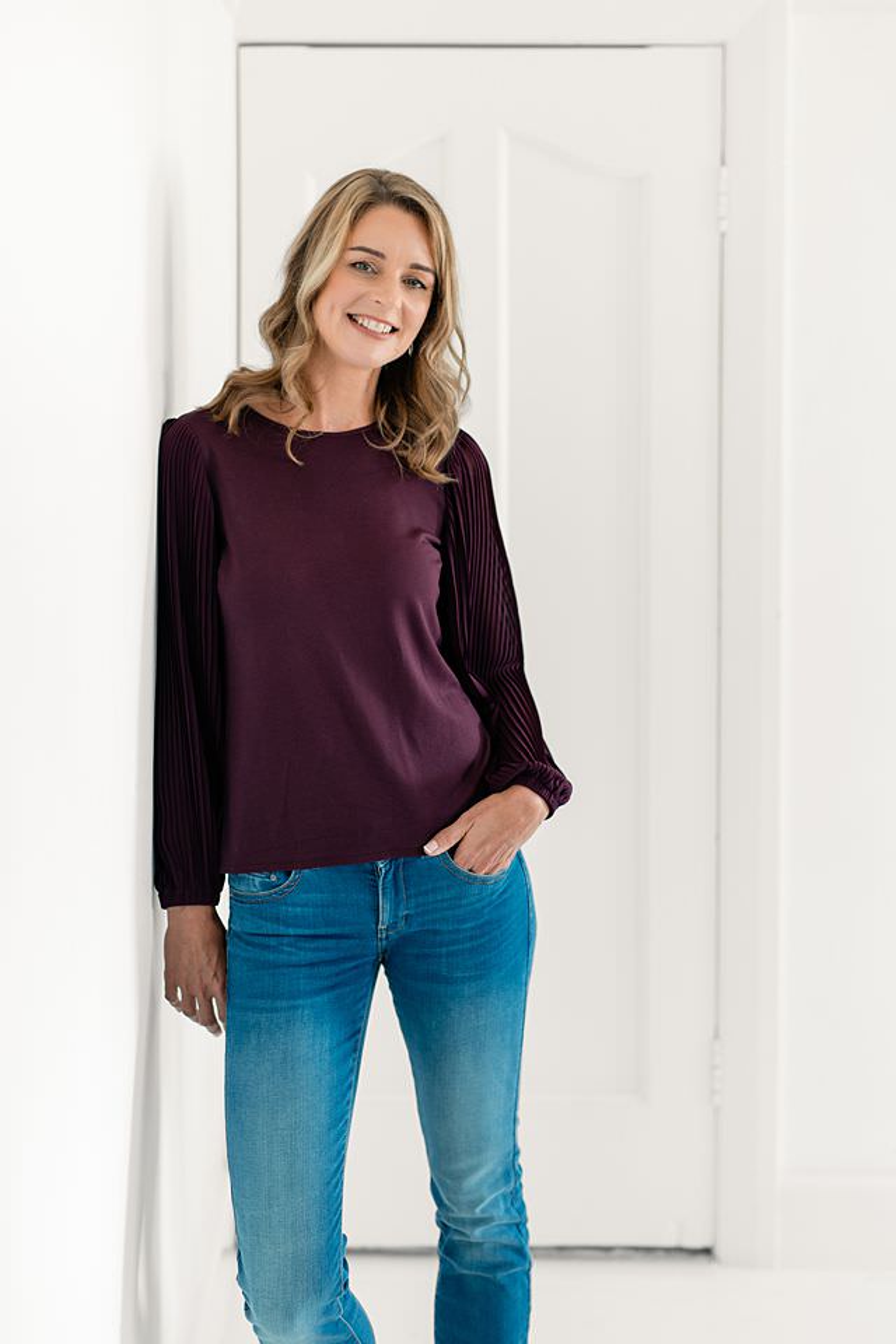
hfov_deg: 27.0
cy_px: 672
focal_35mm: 50
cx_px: 448
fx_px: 1867
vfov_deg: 39.6
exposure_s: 1/250
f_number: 2
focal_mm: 50
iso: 400
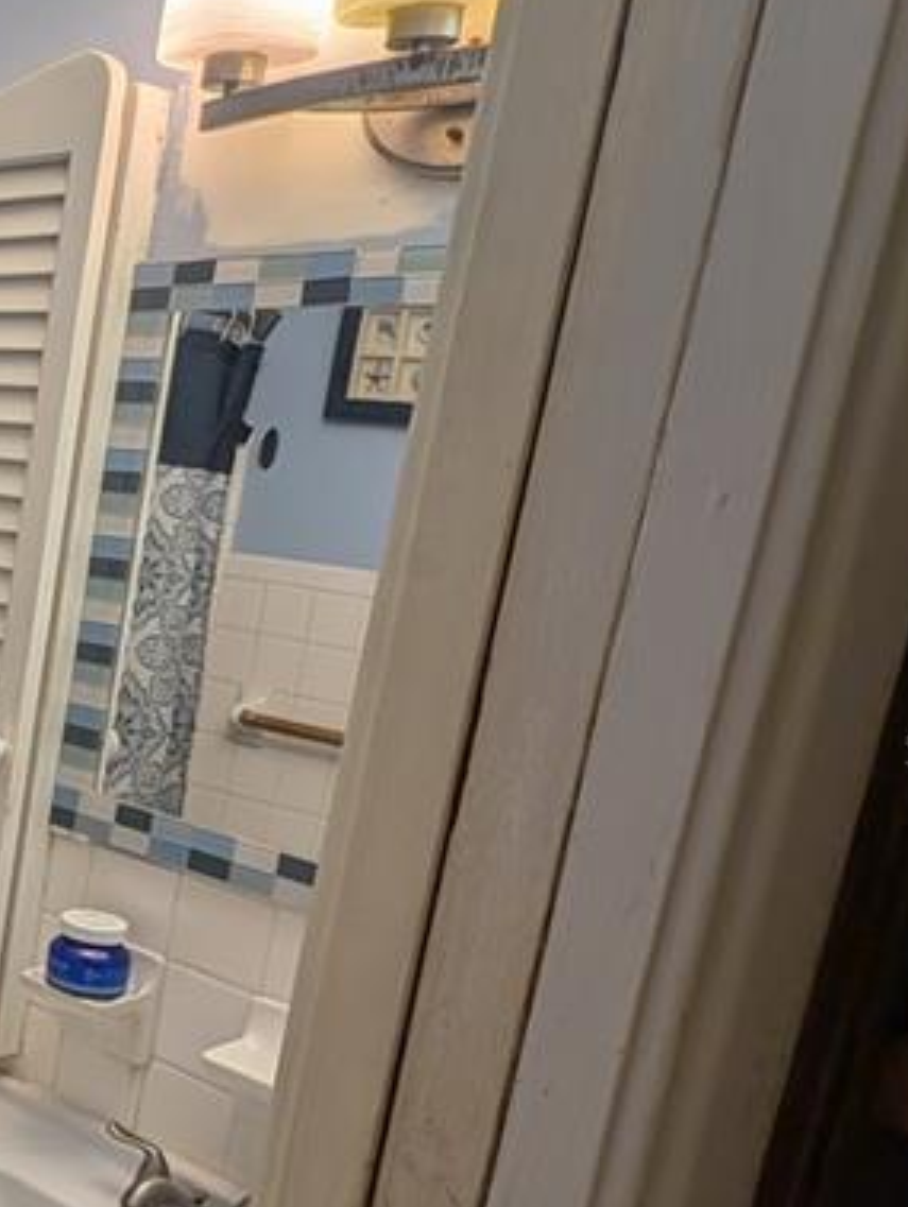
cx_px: -307
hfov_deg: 29.4
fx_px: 1327
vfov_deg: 48.5
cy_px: 748
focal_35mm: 38
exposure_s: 1/60
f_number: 1.95
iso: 32
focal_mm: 2.23
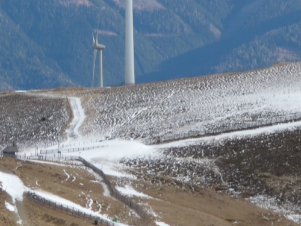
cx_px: 201
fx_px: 4626
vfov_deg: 2.8
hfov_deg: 3.7
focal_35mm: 532
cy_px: 137
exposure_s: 1/320
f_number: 4.9
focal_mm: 47
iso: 100
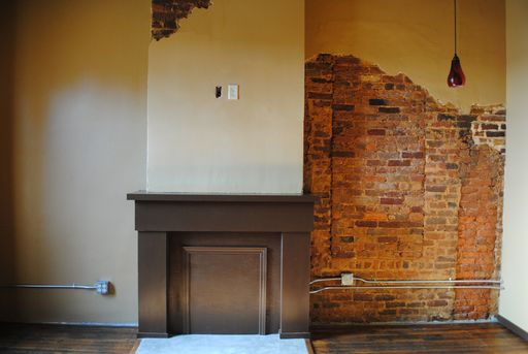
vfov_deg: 48.1
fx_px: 397
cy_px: 177
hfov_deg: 67.3
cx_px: 264
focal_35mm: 27
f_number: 3.5
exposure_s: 1/30
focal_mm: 18
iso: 560
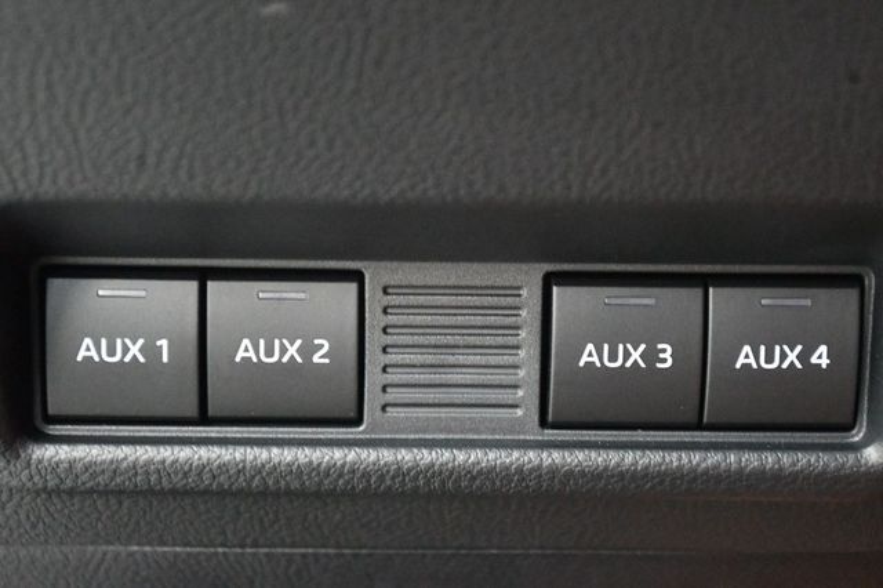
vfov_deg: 16.6
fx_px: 2010
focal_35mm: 82
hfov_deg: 24.8
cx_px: 442
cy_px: 294
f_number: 5.6
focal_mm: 55
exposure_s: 1/25
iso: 12800
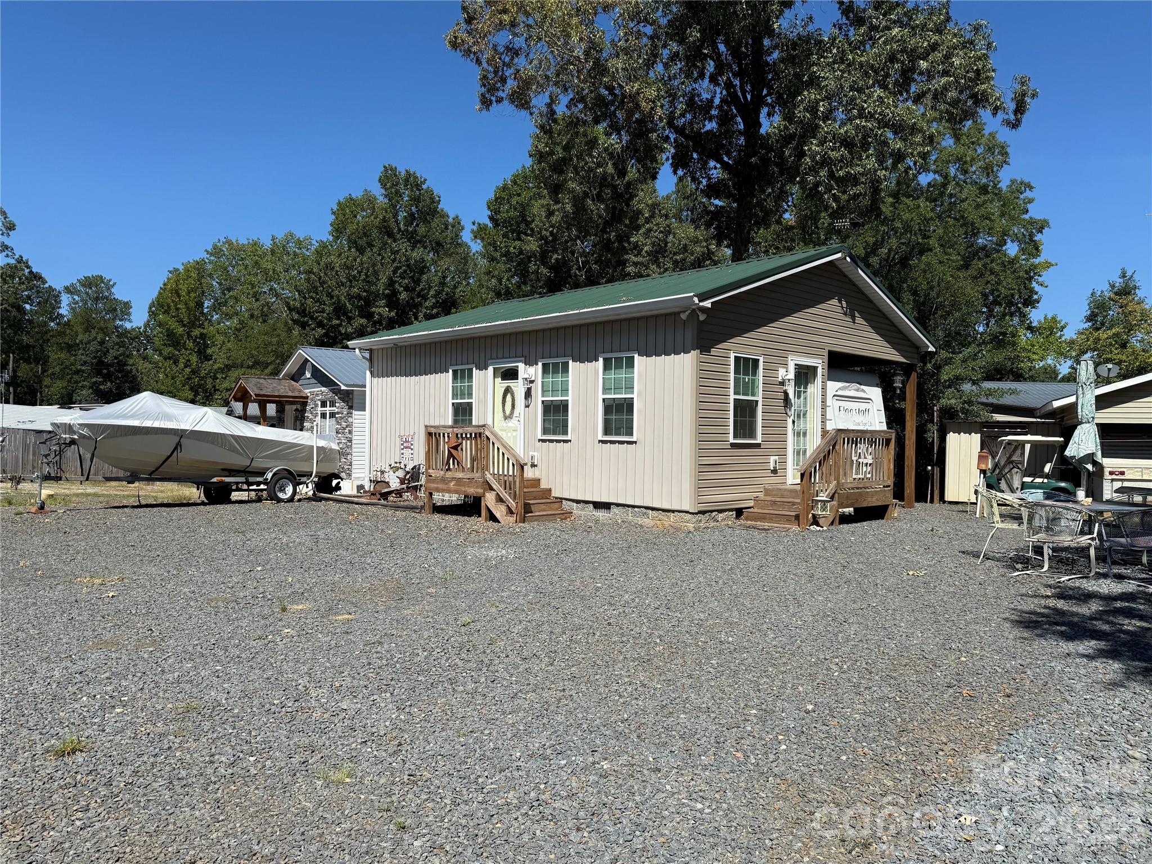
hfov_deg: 71.6
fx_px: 799
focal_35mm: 24
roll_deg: -0.4
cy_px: 432
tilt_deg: +1.8
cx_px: 576
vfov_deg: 56.8
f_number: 1.78
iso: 80
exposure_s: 1/5319
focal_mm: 6.76
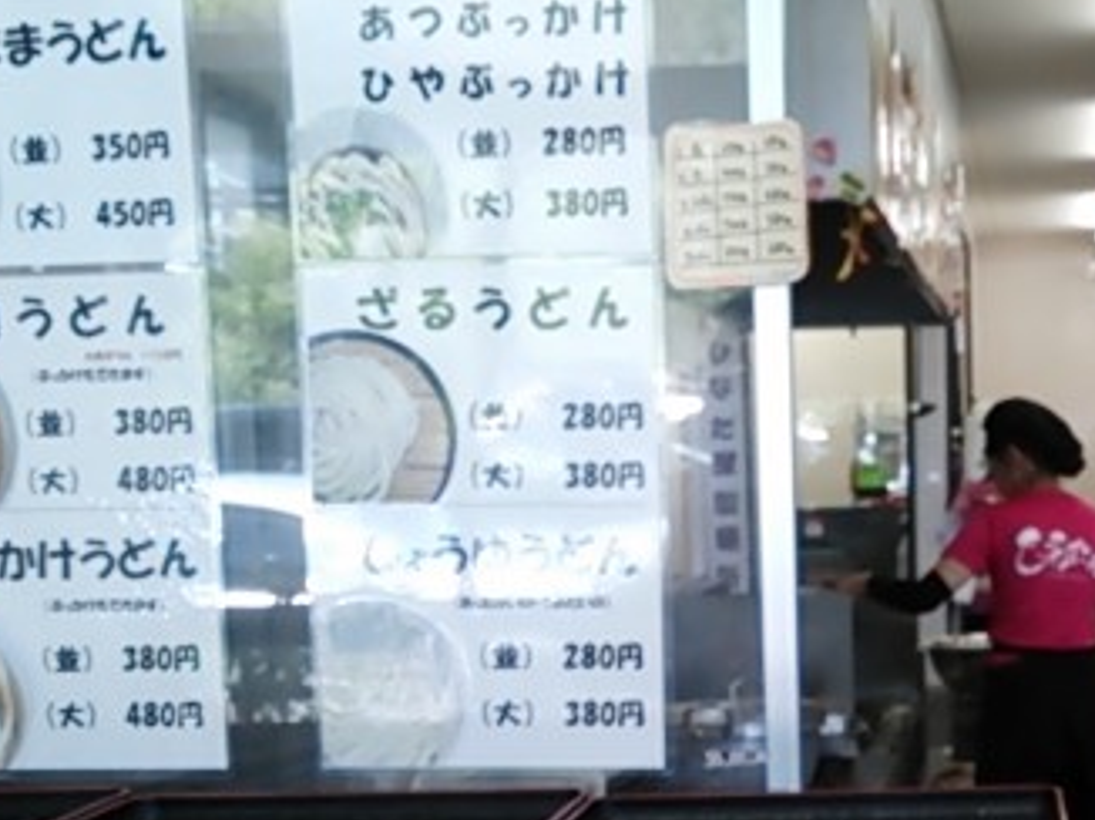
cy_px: 632
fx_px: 1739
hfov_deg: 33.3
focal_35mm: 55
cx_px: 971
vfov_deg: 26.1
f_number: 2.5
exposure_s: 1/60
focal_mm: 4.21
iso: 80
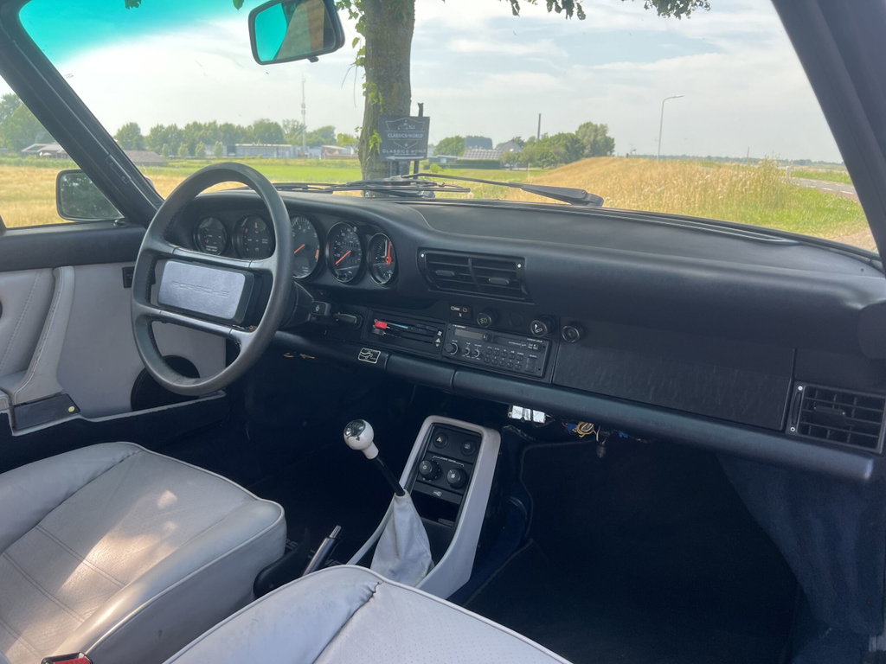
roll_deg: -0.9
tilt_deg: -16.0
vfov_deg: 53.1
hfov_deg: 67.3
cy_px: 332
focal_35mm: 26
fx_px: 665
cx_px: 443
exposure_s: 1/502
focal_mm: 5.7
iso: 50
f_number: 1.5
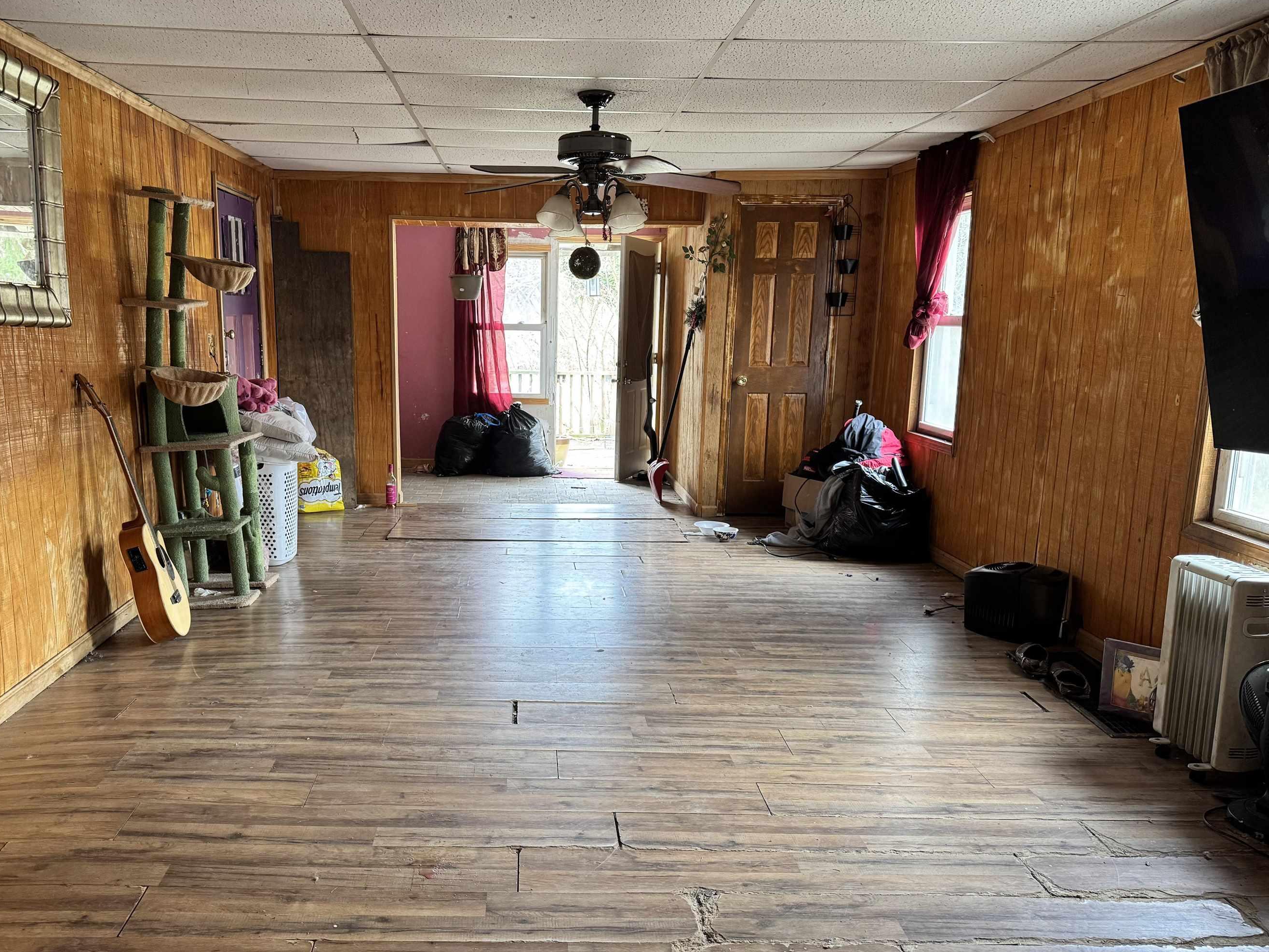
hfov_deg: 63.2
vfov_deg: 49.7
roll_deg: -0.4
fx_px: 1027
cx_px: 552
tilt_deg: -10.3
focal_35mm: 28
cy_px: 505
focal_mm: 6.76
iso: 250
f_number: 1.78
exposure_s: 1/60
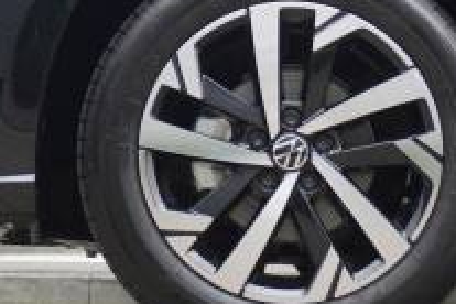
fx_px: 2115
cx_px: 194
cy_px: 64
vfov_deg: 8.2
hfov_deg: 12.3
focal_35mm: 167
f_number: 5.6
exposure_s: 1/60
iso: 320
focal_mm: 36
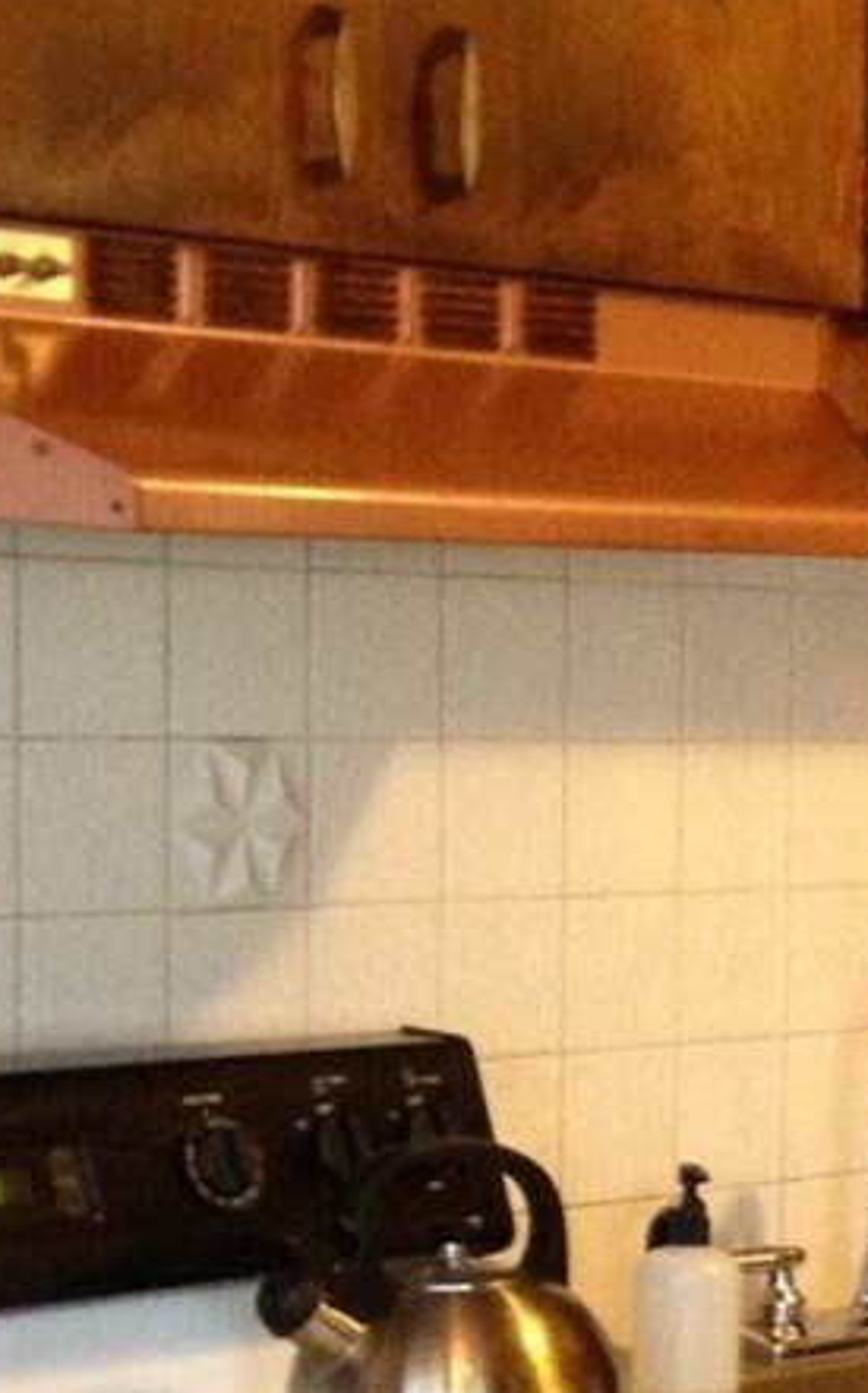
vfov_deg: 16.3
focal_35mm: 127
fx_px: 4815
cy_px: 1207
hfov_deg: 9.7
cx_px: 1673
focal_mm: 4.13
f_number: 2.4
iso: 250
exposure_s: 1/20
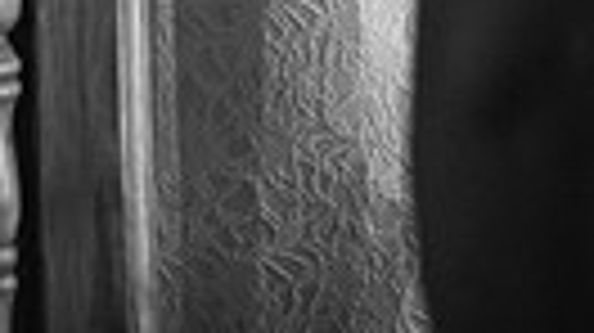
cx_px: 423
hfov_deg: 8.5
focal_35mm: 254
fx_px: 3997
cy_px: -511
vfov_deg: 4.6
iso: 250
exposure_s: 1/160
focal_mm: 55
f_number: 4.5
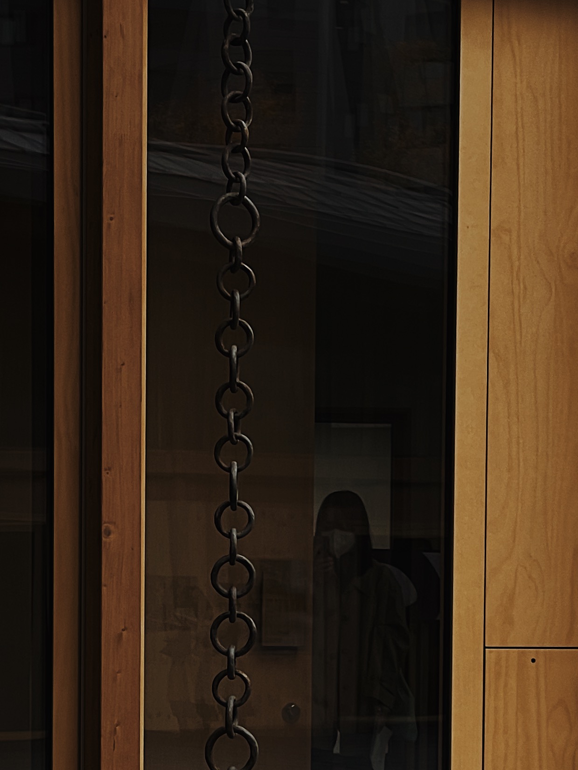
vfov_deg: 15.4
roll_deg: -0.1
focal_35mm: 124
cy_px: 902
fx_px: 2760
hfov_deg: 12.0
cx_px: 226
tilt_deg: -5.0
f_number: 2
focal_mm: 6
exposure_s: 1/255
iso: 32
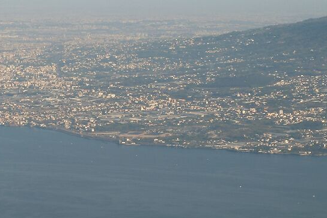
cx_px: 120
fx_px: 1763
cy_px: 38
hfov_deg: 10.6
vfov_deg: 7.1
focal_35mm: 194
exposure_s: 1/160
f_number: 14
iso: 100
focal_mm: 44
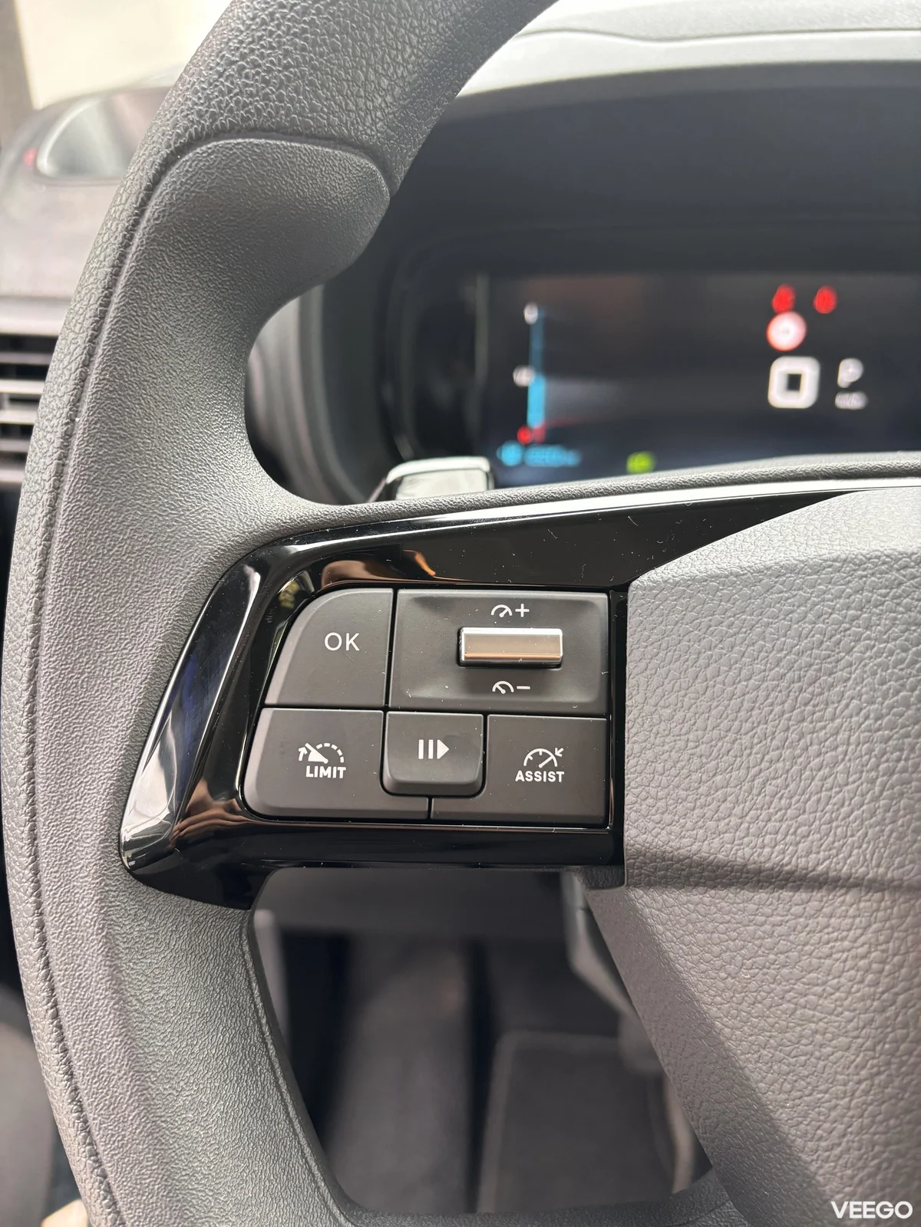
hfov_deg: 53.1
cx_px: 460
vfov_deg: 67.3
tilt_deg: -32.2
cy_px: 614
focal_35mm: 26
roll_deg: +2.9
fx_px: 922
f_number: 1.6
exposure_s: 1/60
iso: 125
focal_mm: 5.96
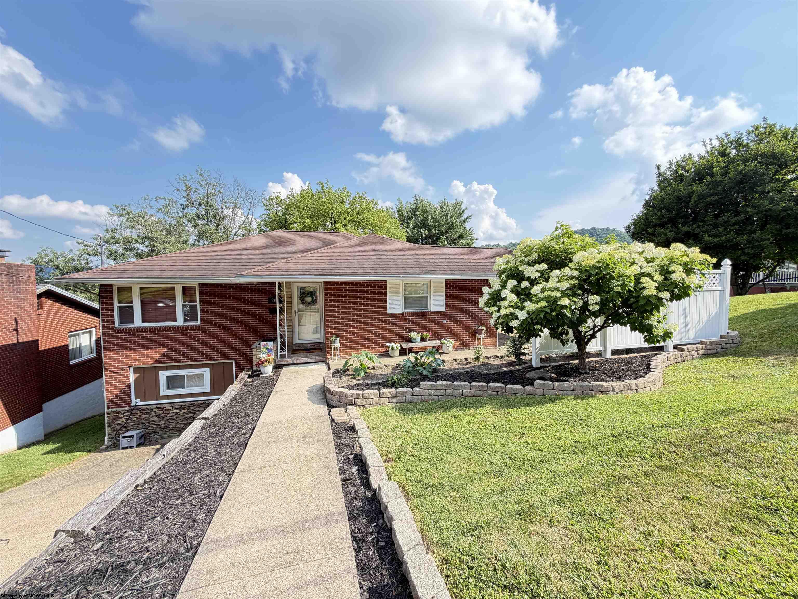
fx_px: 323
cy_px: 300
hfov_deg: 102.1
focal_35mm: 14
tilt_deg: -3.1
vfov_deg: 85.7
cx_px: 399
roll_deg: +0.6
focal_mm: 2.22
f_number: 2.2
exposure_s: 1/227
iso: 40
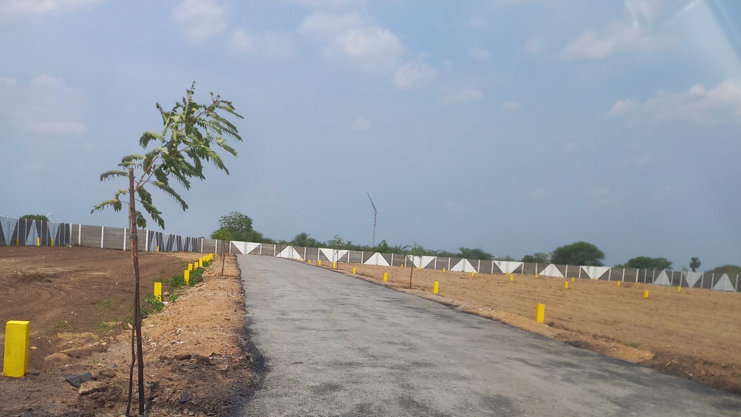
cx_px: 367
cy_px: 308
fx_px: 727
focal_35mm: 37
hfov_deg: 54.0
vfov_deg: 31.5
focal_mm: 4.65
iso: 50
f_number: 1.8
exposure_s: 1/800
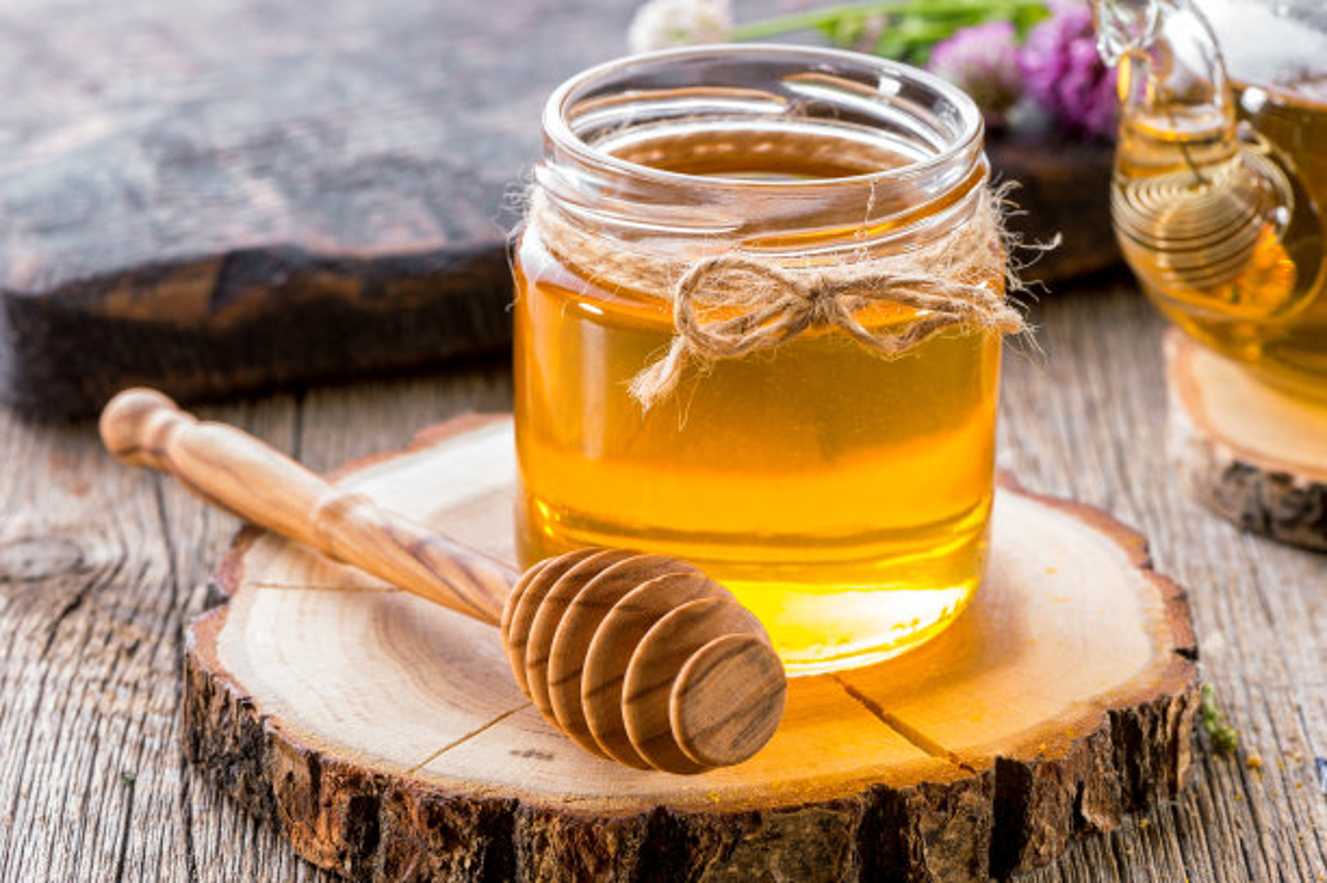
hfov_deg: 19.5
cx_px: 664
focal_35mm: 105
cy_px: 442
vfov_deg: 13.0
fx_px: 3867
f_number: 14
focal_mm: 105
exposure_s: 1/125
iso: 50
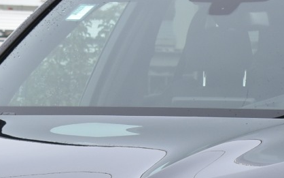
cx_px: 181
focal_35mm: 272
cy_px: 269
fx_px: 2105
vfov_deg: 4.8
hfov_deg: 7.7
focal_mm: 46
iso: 360
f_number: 8
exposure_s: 1/250
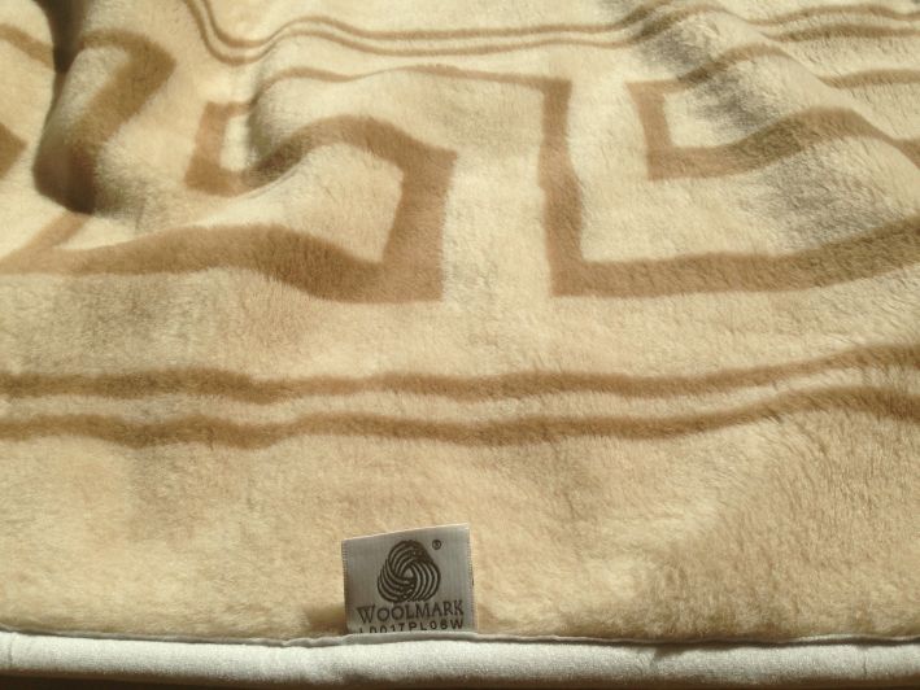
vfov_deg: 43.0
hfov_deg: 55.3
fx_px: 877
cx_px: 460
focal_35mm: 33
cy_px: 345
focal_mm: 4.13
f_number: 2.4
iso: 50
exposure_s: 1/2262
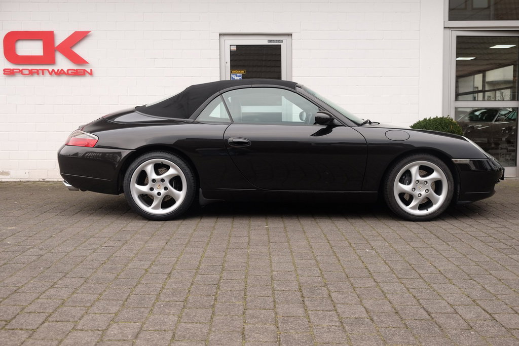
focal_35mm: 40
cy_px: 173
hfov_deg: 48.5
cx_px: 260
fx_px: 577
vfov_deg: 33.4
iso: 200
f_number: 4
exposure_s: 1/125
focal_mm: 26.5
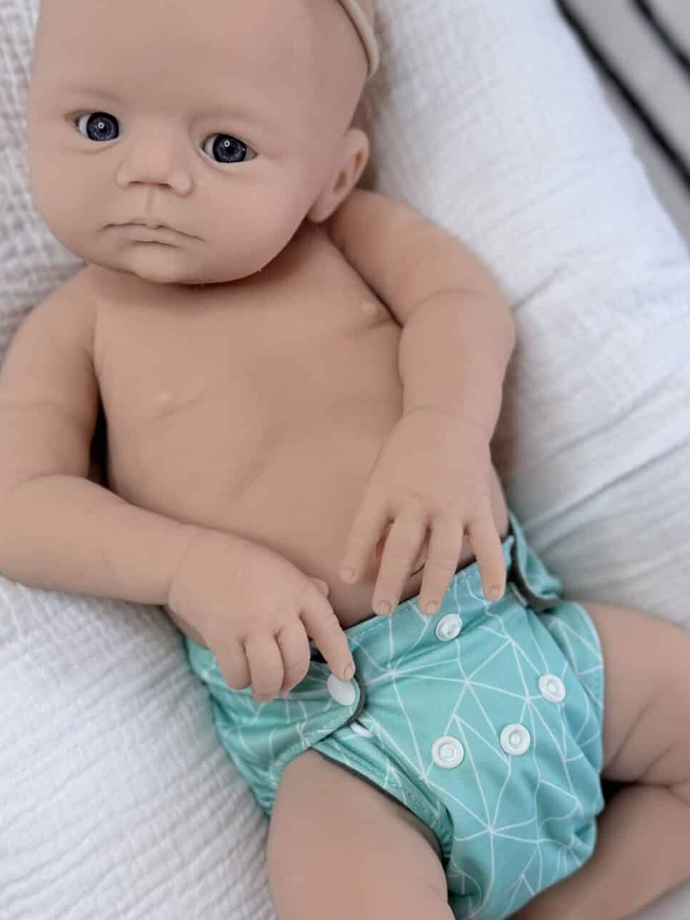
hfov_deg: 30.2
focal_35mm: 48
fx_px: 1276
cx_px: 291
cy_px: 502
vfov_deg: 39.6
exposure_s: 1/126
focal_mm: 6.76
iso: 50
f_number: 1.78
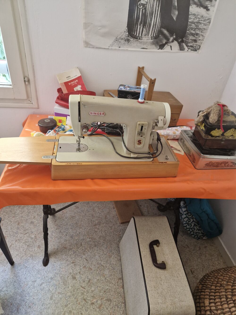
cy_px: 158
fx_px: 209
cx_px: 118
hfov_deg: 58.9
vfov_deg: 73.9
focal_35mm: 23
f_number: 1.8
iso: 50
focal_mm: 5.4
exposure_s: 1/100
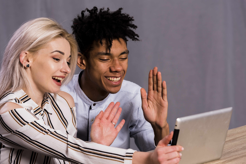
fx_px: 1025
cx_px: 123
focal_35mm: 150
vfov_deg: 9.2
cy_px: 82
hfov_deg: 13.7
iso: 80
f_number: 5
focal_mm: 150
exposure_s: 1/160
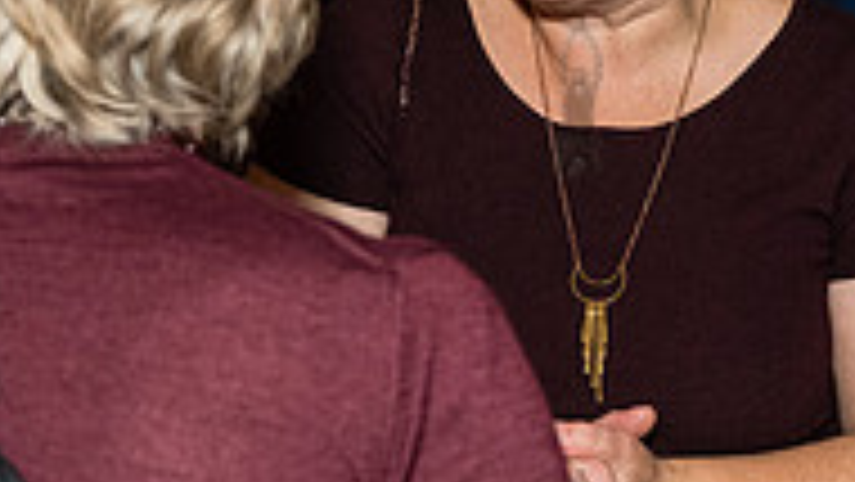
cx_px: 626
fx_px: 2631
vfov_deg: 10.4
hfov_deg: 18.4
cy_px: 95
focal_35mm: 116
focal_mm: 35
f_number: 4
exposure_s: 1/200
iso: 4000
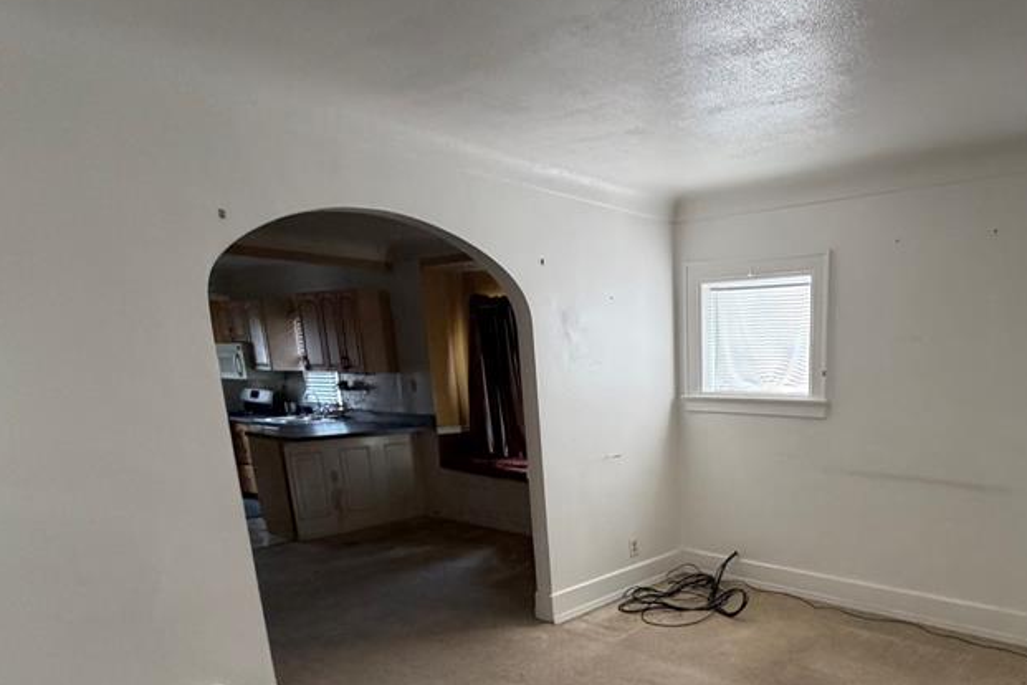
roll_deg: +0.9
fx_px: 685
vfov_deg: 50.5
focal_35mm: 24
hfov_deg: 69.3
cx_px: 761
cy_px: 531
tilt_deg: -13.2
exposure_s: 1/121
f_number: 2.2
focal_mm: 2.22
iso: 250
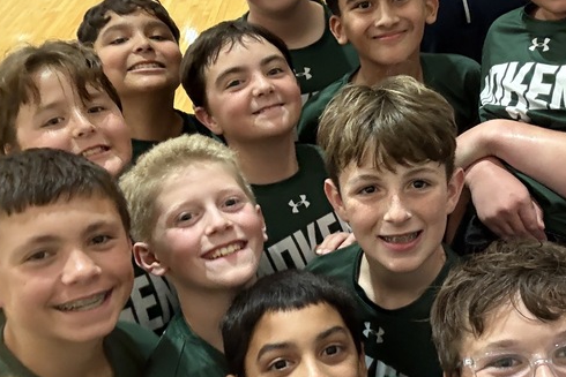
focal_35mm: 50
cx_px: 408
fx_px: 786
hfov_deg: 38.8
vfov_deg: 27.0
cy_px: 183
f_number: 1.9
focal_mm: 2.69
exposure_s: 1/30
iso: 400
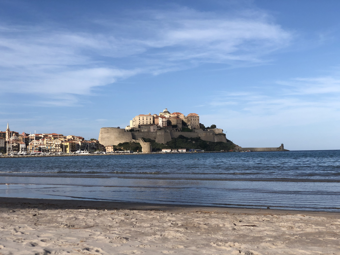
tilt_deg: +3.5
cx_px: 170
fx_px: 511
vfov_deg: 28.0
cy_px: 128
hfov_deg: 36.8
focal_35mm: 52
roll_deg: +1.8
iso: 16
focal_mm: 6
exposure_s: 1/1799
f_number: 2.4
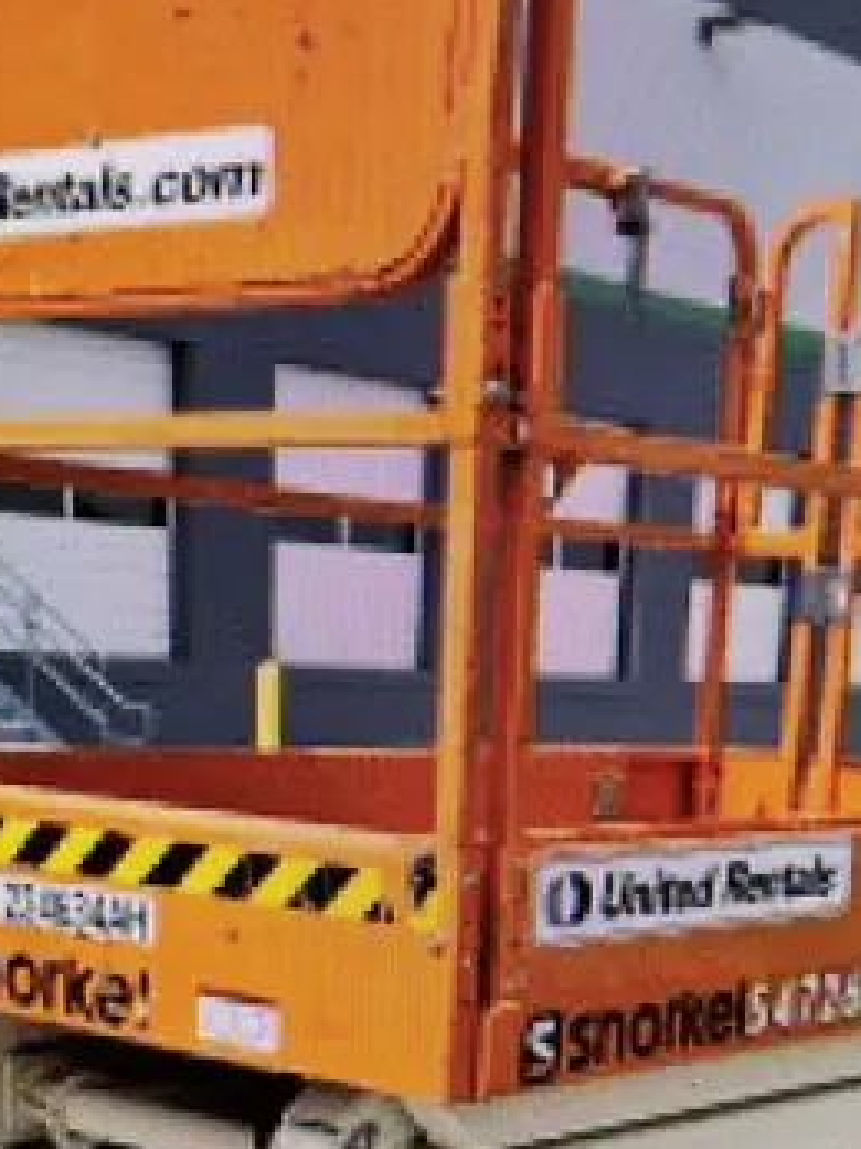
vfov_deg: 34.5
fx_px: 1825
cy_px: 810
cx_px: 517
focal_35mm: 55
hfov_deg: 26.5
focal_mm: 5.1
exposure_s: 1/60
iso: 80
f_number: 1.6
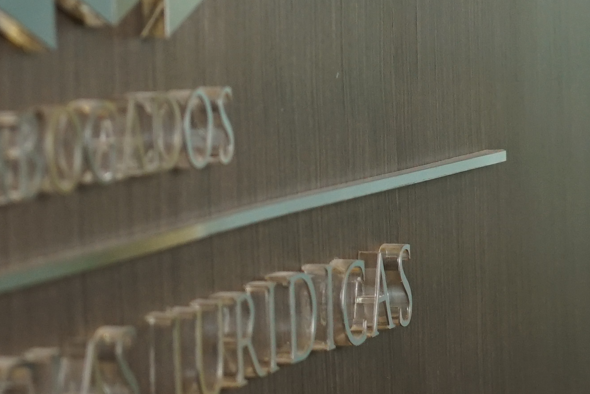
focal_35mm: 210
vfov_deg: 6.5
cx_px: 698
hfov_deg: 9.7
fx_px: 3442
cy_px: 164
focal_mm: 35
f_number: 2.8
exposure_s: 1/100
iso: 800
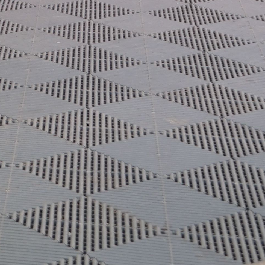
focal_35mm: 163
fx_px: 1412
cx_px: -334
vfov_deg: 10.0
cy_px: -237
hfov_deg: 9.7
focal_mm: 31
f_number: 5.6
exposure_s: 1/30
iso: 500
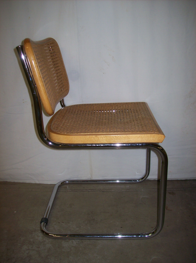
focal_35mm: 36
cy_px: 132
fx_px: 272
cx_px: 98
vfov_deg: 51.4
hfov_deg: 39.6
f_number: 2.7
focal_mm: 6
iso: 80
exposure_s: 1/64
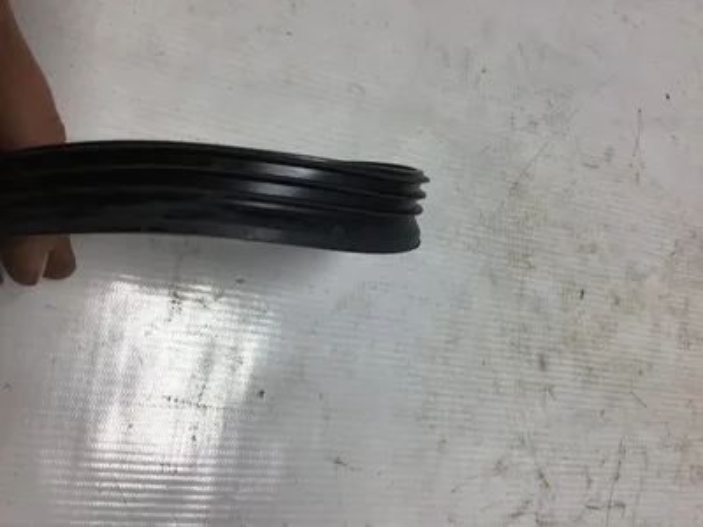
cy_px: 264
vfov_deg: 45.4
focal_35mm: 31
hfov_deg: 58.4
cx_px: 352
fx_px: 630
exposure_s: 1/291
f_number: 2.4
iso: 25
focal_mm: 3.3
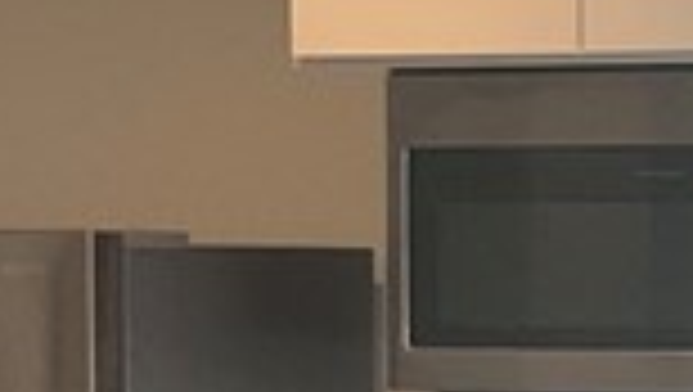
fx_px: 3863
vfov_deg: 5.8
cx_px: 837
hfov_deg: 10.1
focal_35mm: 210
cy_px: 496
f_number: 1.8
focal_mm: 3
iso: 40
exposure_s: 1/120
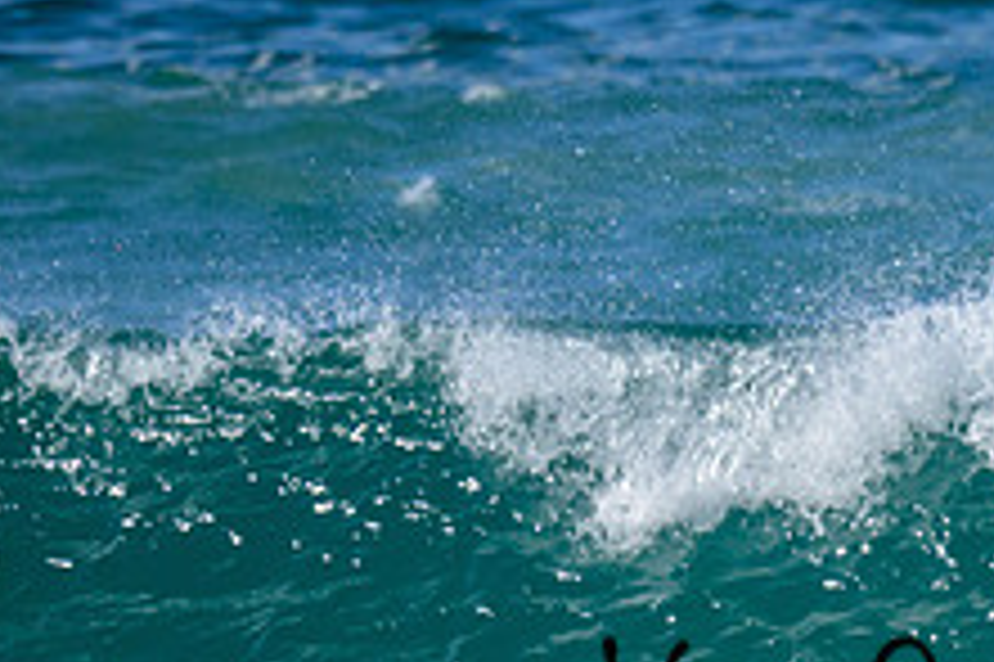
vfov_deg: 0.5
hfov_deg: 0.7
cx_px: 1308
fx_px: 79707
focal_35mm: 2889
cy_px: 573
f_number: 6.3
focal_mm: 800
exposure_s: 1/2000
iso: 320
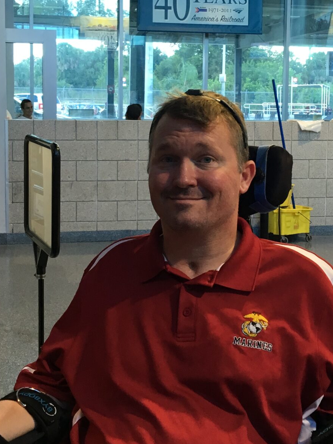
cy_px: 181
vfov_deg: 30.6
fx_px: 808
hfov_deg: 23.2
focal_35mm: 63
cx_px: 206
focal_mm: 4.15
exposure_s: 1/30
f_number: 2.2
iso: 32
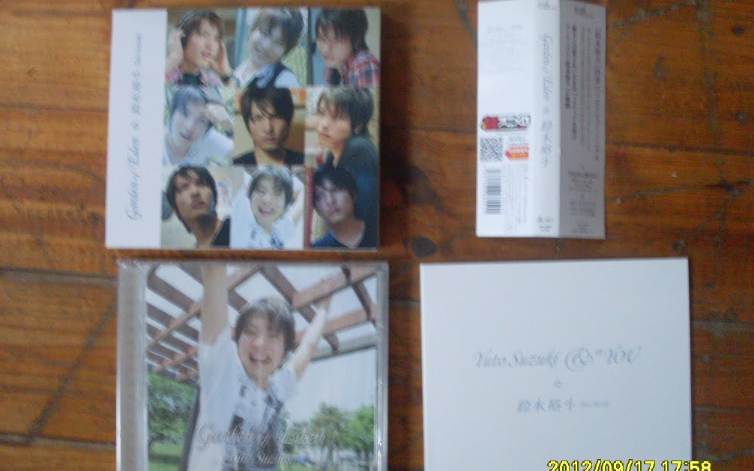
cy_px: 237
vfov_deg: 31.3
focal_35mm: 41
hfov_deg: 48.2
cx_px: 380
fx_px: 843
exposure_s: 1/6
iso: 200
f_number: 2.8
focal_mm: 6.3
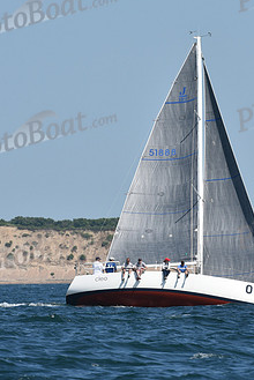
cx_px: 177
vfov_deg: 2.9
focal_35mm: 705
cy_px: 59
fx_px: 7445
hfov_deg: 2.0
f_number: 10
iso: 320
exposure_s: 1/1000
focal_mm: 400
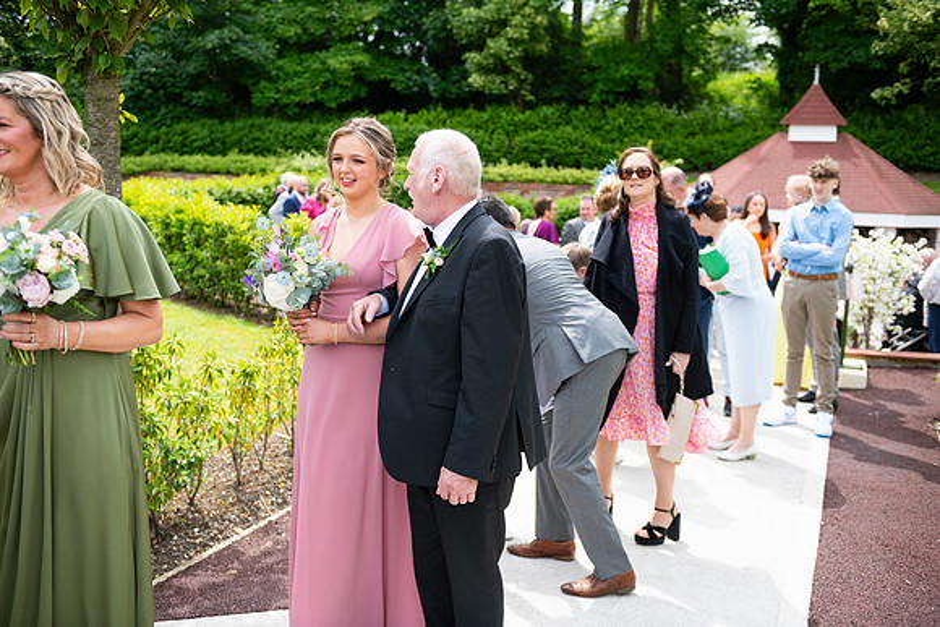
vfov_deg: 35.1
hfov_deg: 50.7
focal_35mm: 38
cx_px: 470
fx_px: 992
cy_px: 314
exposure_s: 1/1600
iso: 250
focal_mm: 38
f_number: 3.5
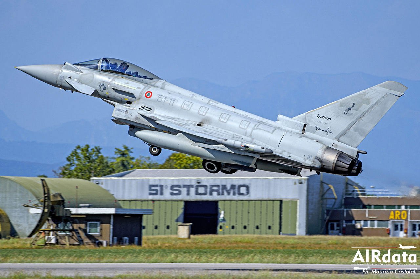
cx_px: 210
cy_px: 140
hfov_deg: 6.7
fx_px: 3613
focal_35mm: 310
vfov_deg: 4.4
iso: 100
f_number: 5.6
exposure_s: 1/1250
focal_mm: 310
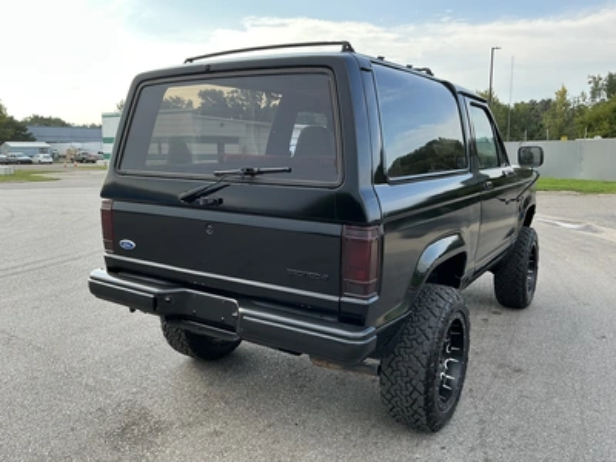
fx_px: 498
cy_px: 231
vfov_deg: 49.7
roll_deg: +0.3
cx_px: 308
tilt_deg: -7.7
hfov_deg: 63.4
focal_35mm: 28
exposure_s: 1/338
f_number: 1.8
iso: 25
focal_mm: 3
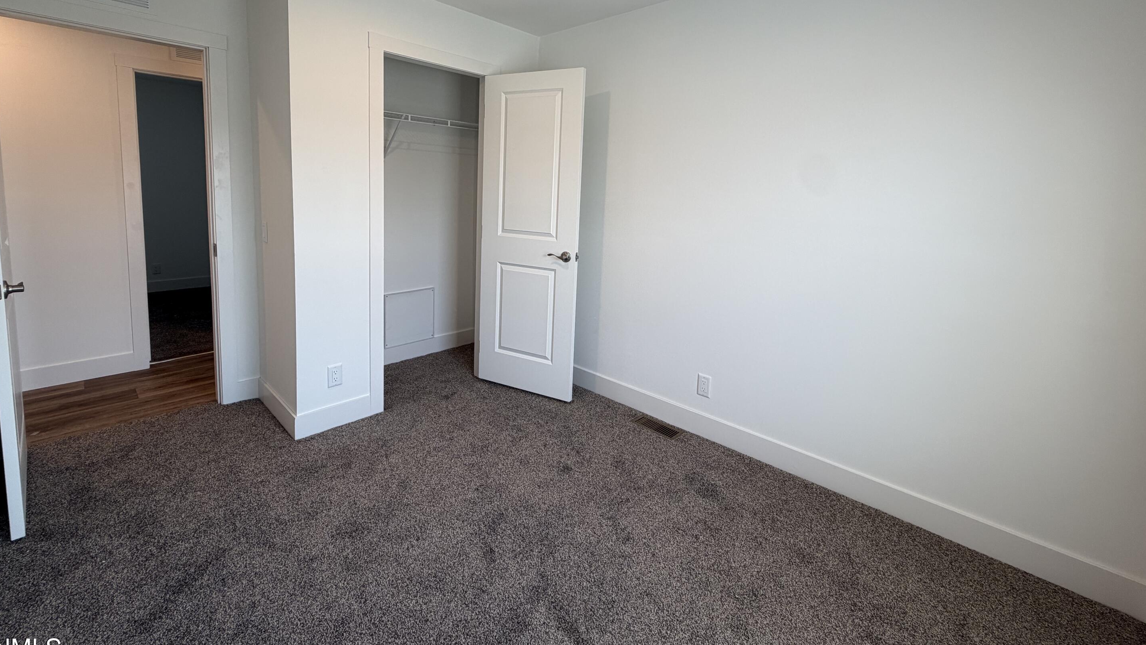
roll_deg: -1.6
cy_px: 239
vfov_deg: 66.0
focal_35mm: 16
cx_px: 571
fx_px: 486
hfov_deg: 99.4
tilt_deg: -6.5
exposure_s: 1/120
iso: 64
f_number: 2.2
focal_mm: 2.22
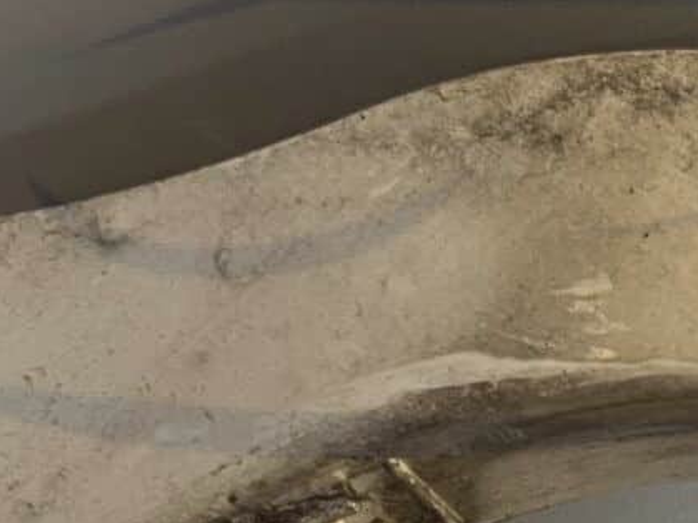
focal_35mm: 127
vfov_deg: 11.5
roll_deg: +0.9
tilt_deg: -42.6
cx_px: 901
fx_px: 2560
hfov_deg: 14.9
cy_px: 530
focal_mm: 5.1
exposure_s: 1/50
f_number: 1.6
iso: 125
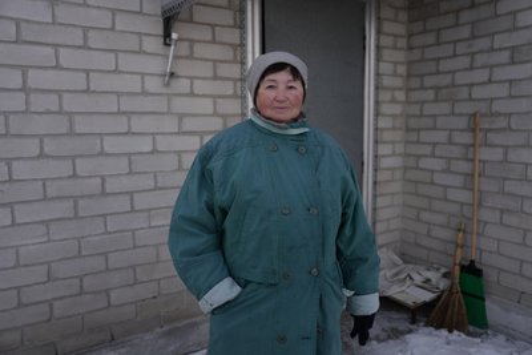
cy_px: 178
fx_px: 429
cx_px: 266
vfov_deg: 45.0
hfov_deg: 63.6
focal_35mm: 29
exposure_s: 1/2000
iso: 320
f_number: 2.8
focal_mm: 29
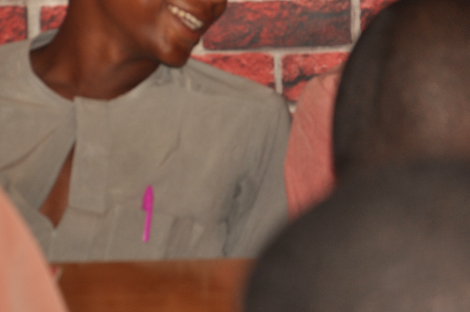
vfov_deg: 4.4
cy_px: 6
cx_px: 150
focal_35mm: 309
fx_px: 4029
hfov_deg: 6.7
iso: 200
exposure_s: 1/60
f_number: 5.6
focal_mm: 98
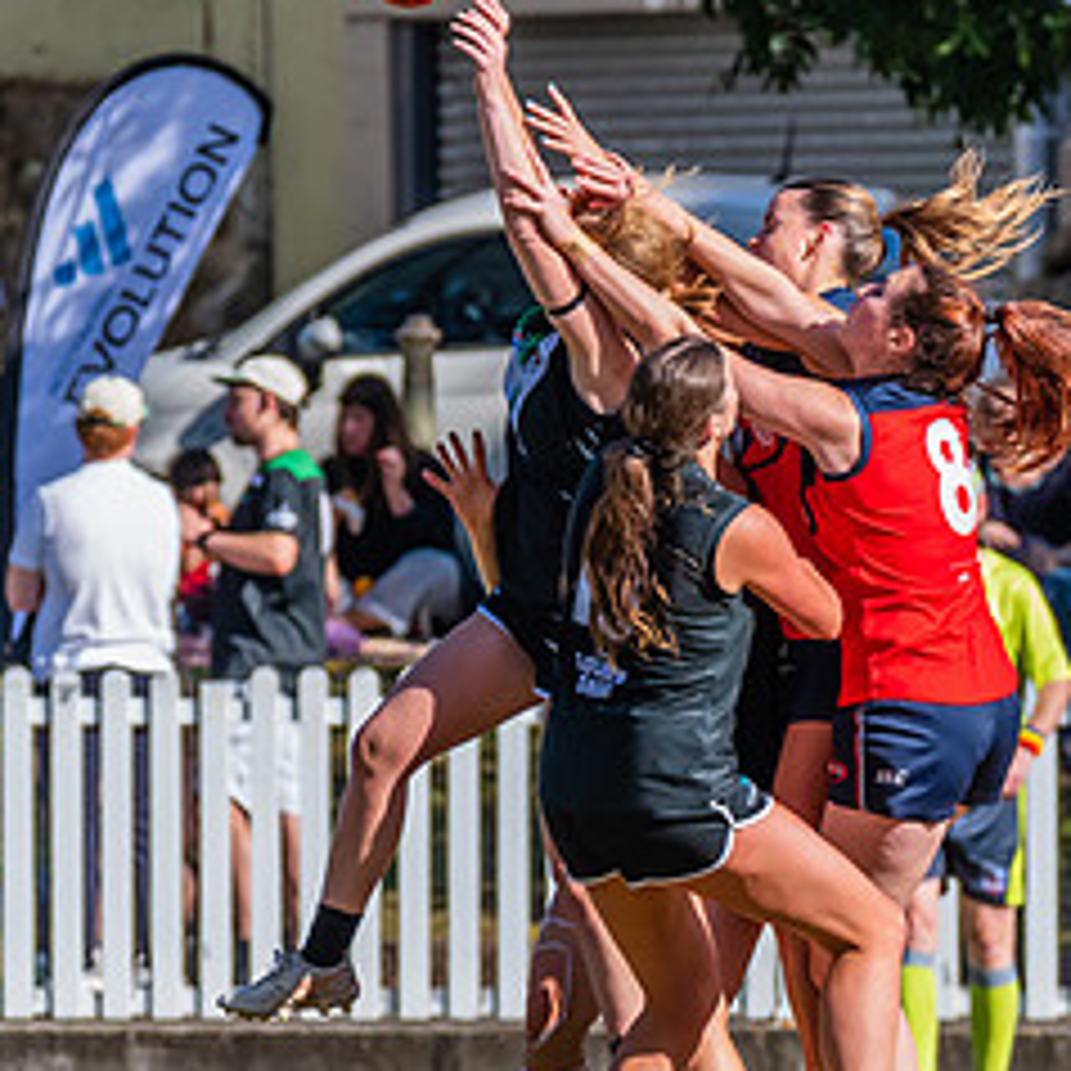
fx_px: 40220
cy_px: 680
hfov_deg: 1.5
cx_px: 695
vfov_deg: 1.5
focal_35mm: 1149
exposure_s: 1/1600
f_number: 9
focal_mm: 350
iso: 800
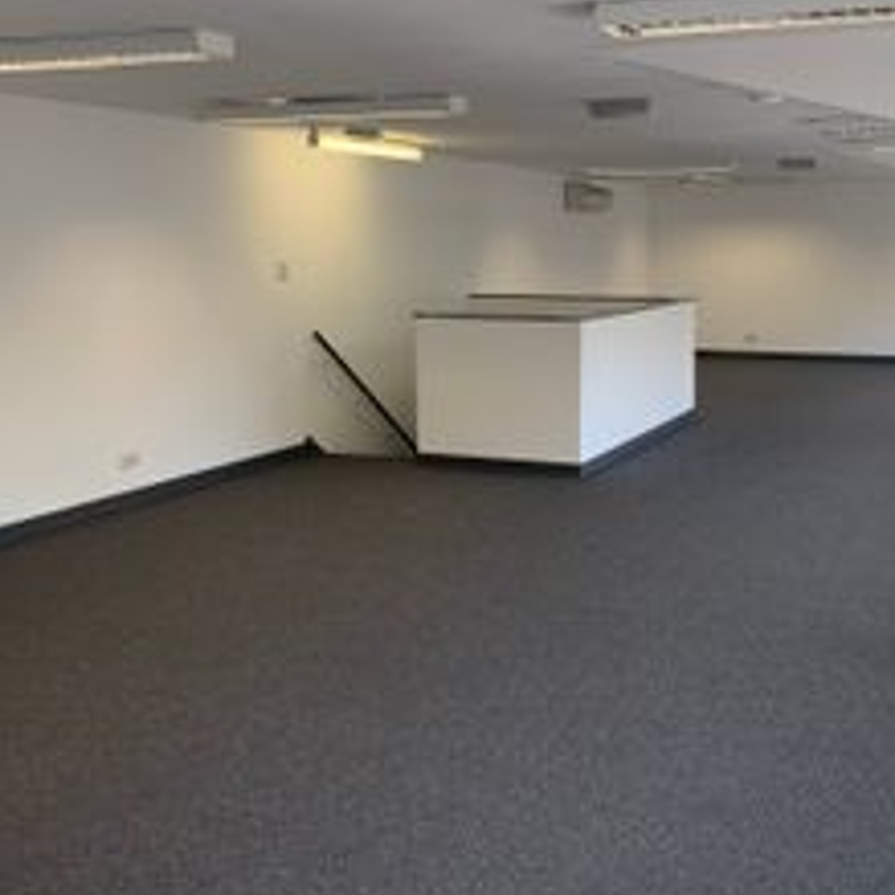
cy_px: 421
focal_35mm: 42
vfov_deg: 40.0
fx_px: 1229
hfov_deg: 39.8
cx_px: 548
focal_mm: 4.25
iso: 50
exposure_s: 1/100
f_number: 1.8
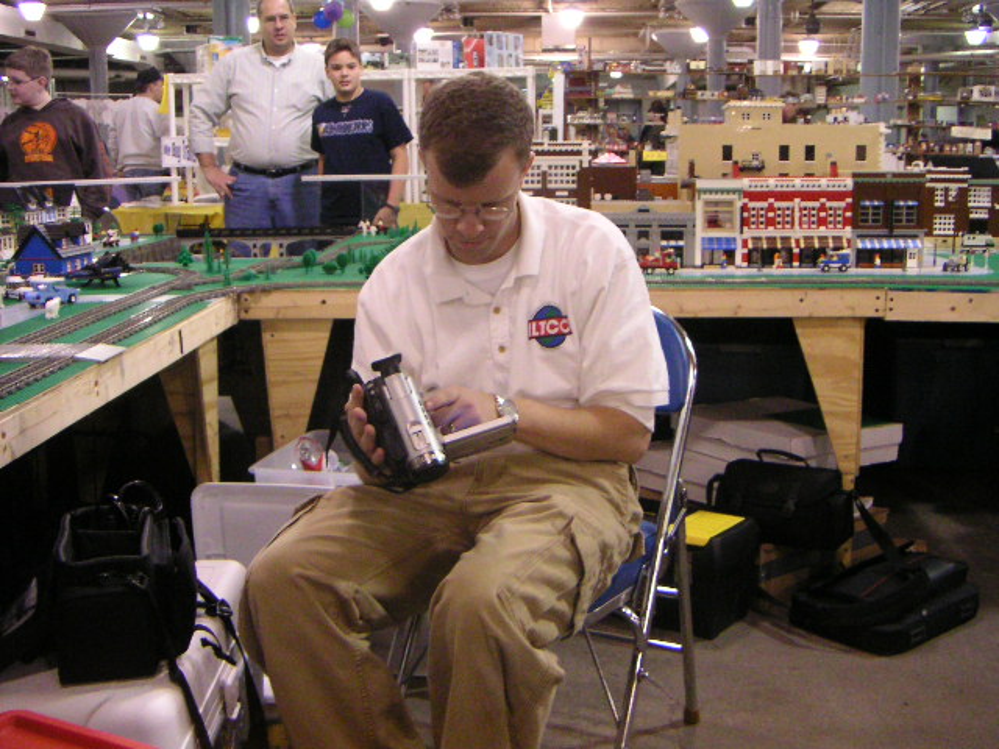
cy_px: 374
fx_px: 1154
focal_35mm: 40
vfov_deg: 36.0
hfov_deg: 46.8
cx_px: 500
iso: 400
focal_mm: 5.3
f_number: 2.9
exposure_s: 1/45
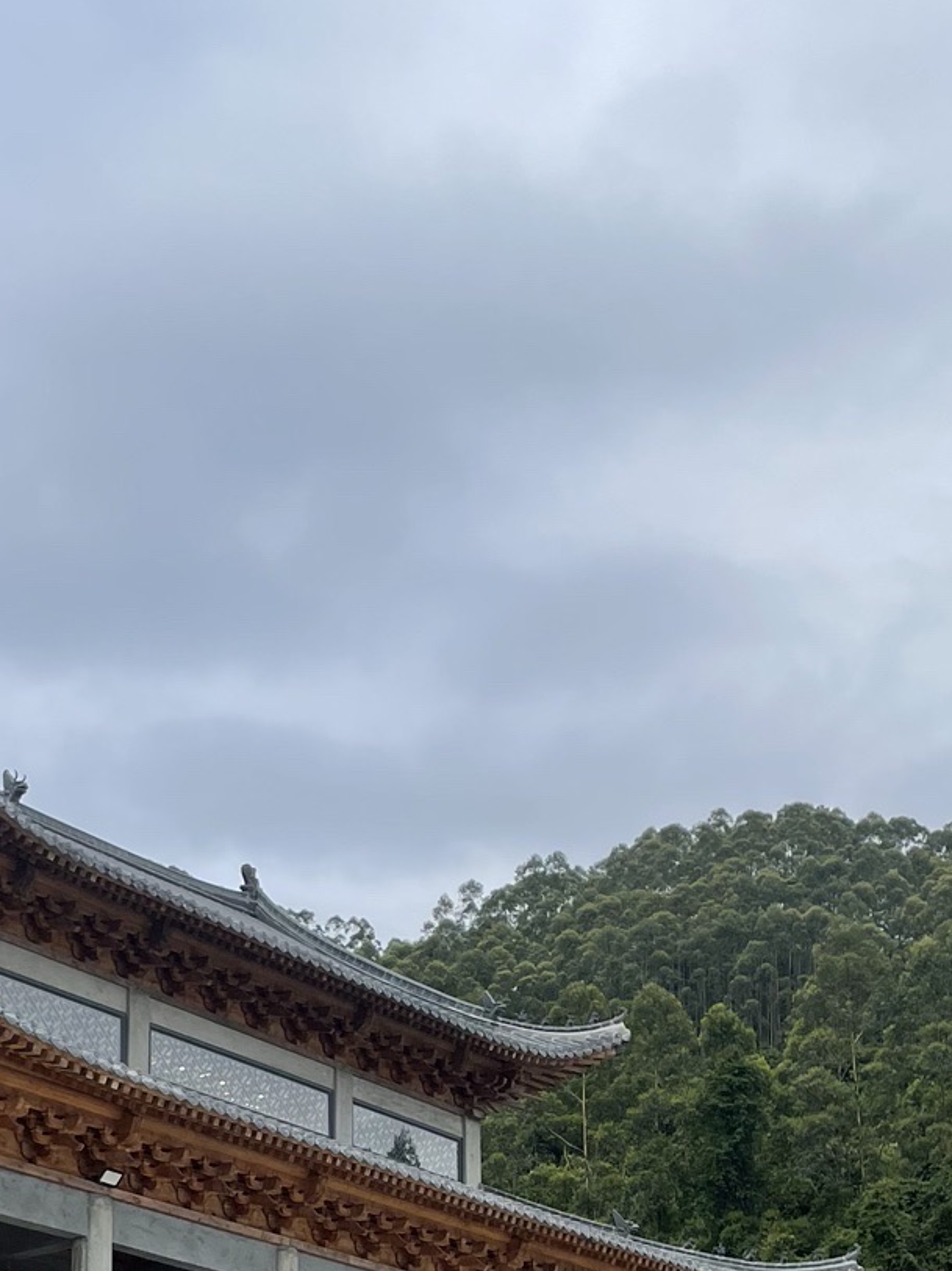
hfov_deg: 22.8
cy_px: 1377
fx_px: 2349
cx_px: 335
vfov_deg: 27.8
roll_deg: +1.2
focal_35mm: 64
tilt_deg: +10.6
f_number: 1.6
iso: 32
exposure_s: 1/4651
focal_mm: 4.2
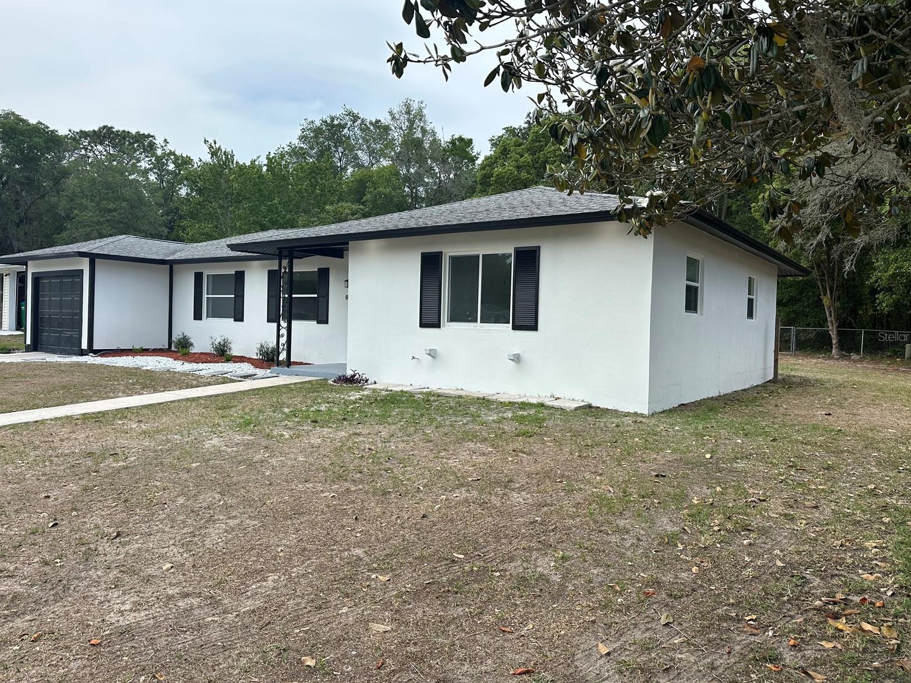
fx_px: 658
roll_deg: -1.3
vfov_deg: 54.9
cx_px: 460
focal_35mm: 25
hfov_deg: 69.4
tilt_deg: -0.4
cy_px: 336
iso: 80
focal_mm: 6.86
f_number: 1.78
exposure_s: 1/2732
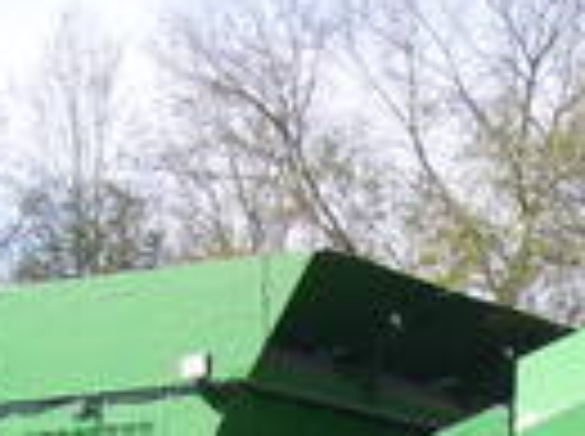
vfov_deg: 8.5
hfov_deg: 11.7
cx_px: 477
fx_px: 2834
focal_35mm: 168
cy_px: 751
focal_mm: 7.1
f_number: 3.4
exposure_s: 1/500
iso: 80
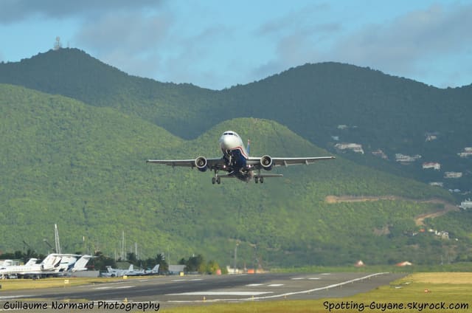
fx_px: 3533
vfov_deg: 5.1
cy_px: 156
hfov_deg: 7.6
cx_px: 236
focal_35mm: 270
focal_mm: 180
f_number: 7.1
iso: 400
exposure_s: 1/1600
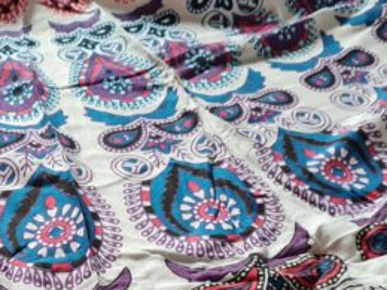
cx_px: 42
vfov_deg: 19.4
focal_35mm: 70
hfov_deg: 26.9
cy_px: 377
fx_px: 783
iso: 200
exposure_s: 1/40
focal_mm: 5.4
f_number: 1.8
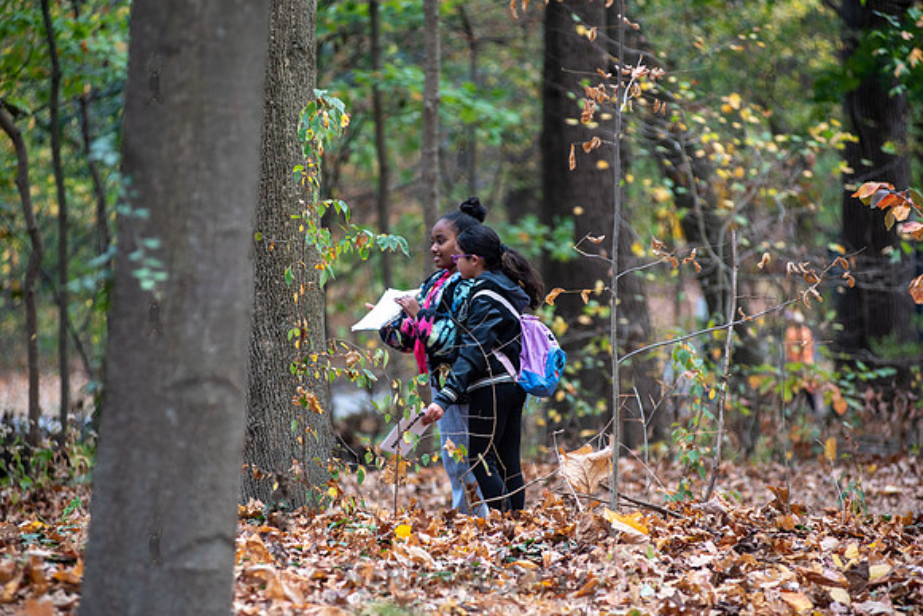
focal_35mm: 170
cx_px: 462
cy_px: 308
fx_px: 4359
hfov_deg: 12.1
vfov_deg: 8.1
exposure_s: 1/320
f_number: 3.5
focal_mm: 170
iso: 400
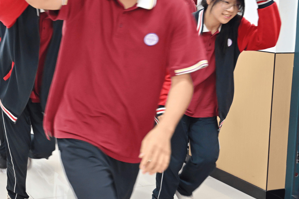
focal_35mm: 56
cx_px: 123
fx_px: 464
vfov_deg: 24.0
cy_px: 52
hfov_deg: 35.6
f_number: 4
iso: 2000
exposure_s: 1/125
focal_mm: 31.5
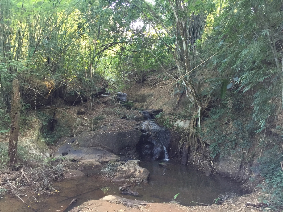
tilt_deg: +0.9
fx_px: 237
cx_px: 142
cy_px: 106
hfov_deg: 61.7
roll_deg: -1.6
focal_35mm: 29
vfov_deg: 48.2
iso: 200
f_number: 2.2
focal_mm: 4.15
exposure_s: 1/30
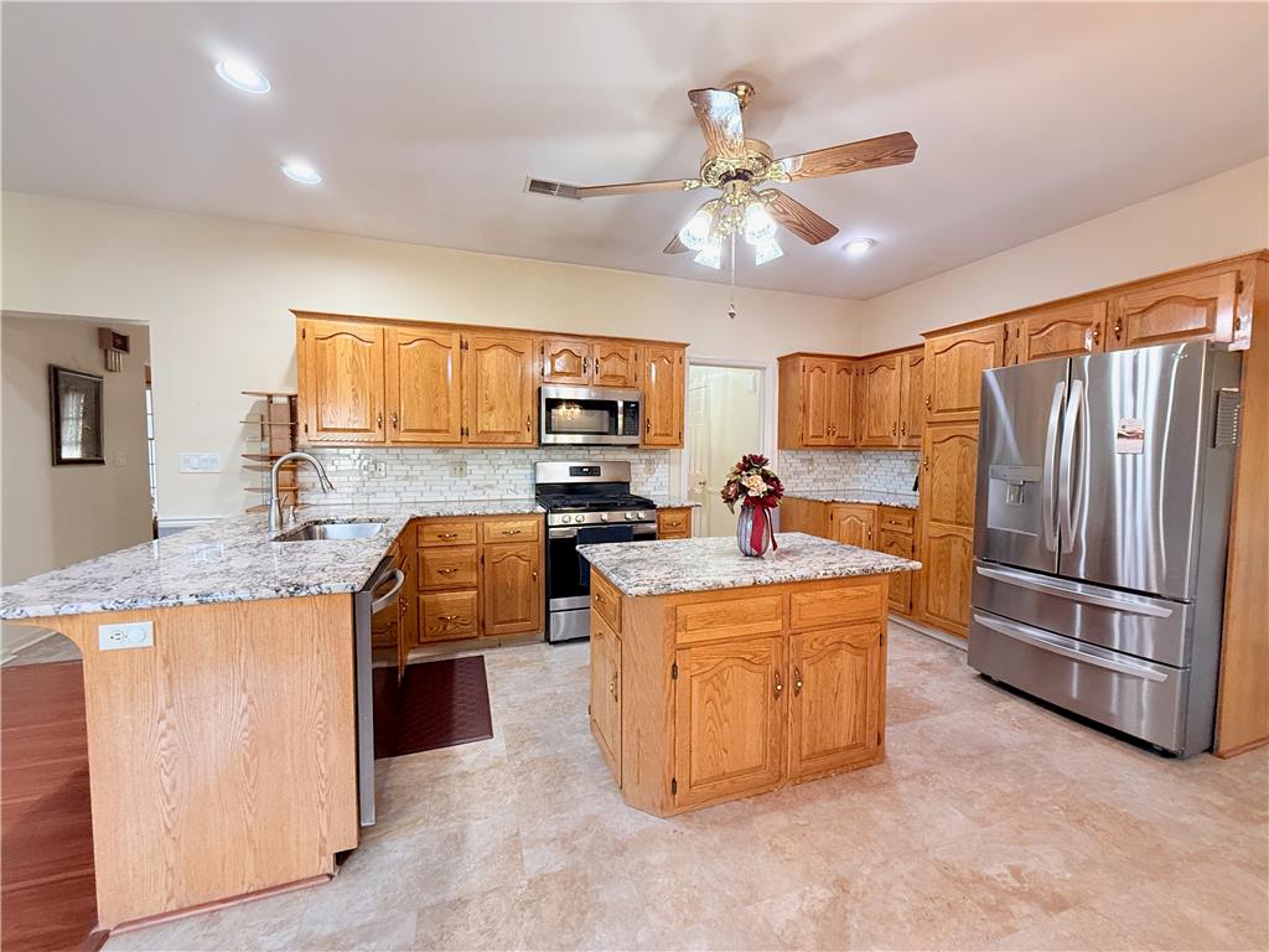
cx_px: 634
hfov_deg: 102.1
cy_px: 476
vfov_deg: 85.7
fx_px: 513
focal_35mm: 14
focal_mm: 2.22
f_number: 2.2
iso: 400
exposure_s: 1/120
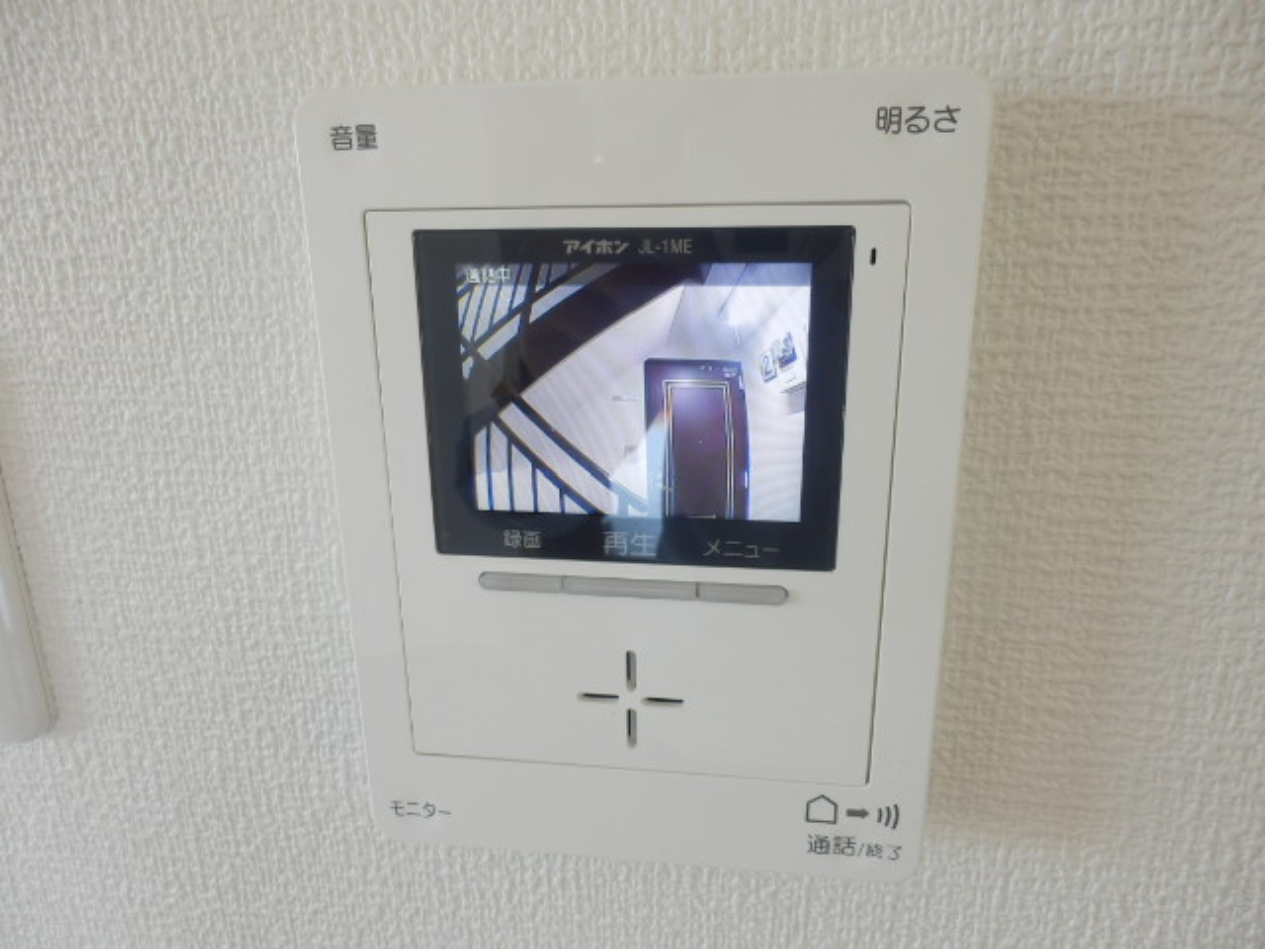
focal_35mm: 24
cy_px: 474
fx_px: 877
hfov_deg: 71.6
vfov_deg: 56.8
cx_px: 632
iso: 100
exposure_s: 1/30
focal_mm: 4.2
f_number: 3
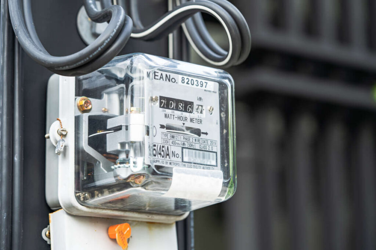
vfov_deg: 15.2
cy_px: 125
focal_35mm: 90
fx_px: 940
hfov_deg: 22.6
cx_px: 188
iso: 125
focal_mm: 90
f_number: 4.5
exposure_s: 1/100
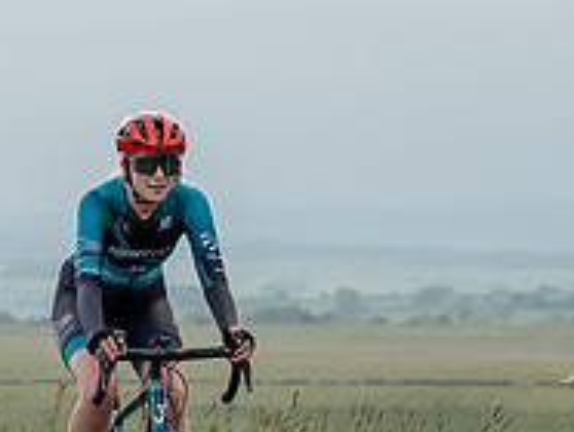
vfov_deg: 5.0
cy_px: 379
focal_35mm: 296
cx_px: 147
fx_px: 4915
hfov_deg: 6.7
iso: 400
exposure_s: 1/1000
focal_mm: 73
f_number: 4
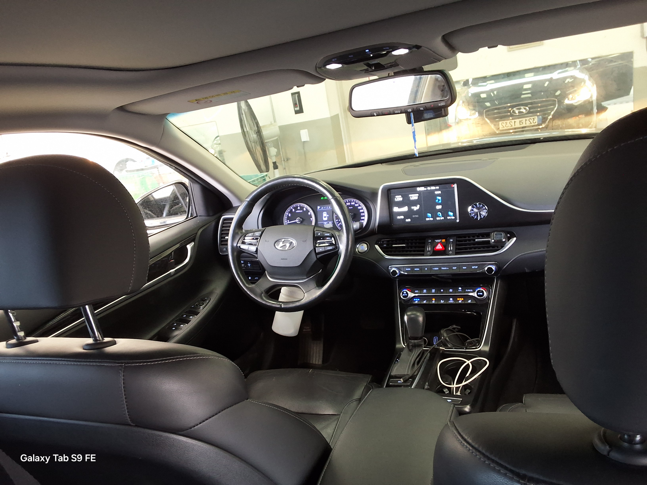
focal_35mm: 28
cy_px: 242
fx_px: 523
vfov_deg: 49.7
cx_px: 324
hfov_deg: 63.4
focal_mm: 2.91
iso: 160
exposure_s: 1/40
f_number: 1.9
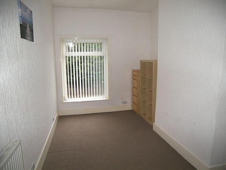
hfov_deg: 69.4
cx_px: 113
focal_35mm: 25
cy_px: 85
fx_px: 163
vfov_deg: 54.9
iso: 400
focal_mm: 5.3
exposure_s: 1/80
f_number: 2.8
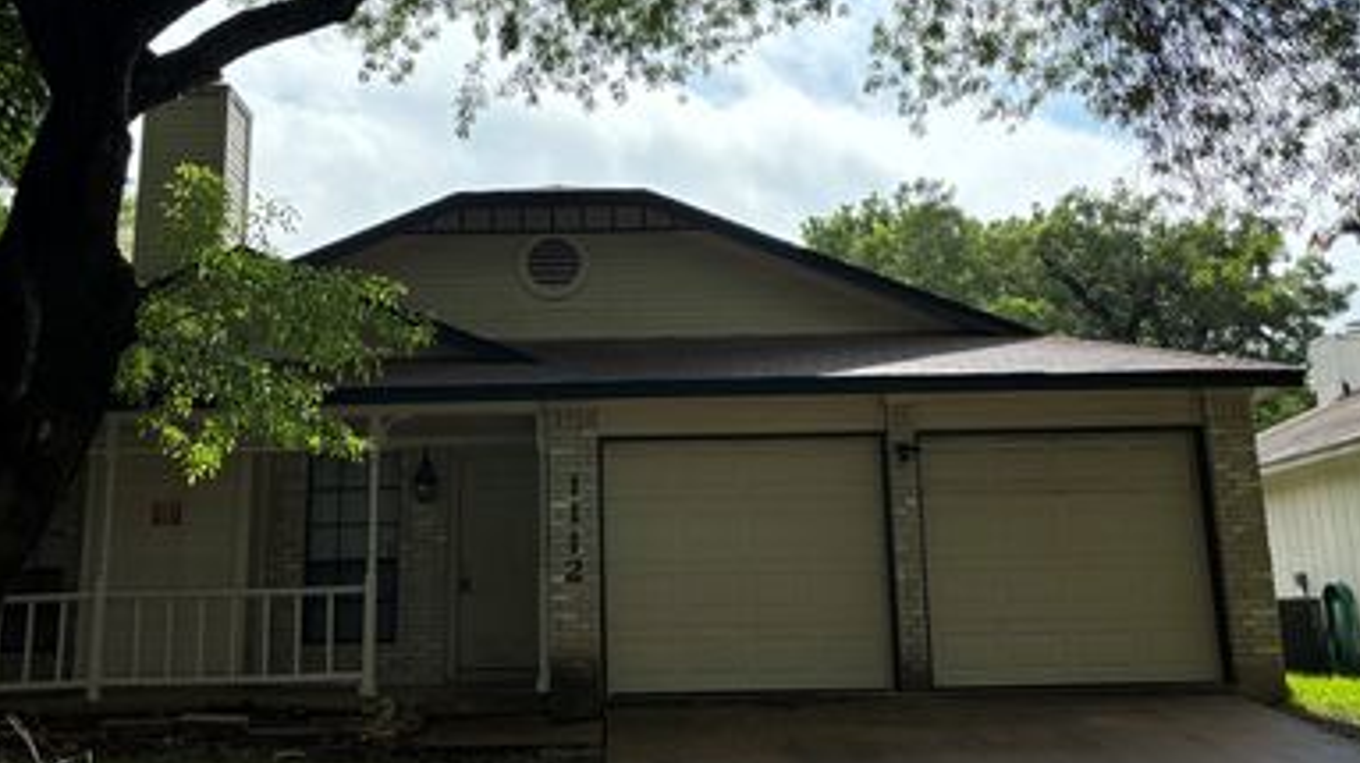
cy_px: 332
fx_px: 1334
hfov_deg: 54.0
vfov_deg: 31.9
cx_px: 625
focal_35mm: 37
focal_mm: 5.96
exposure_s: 1/2639
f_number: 1.6
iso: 50
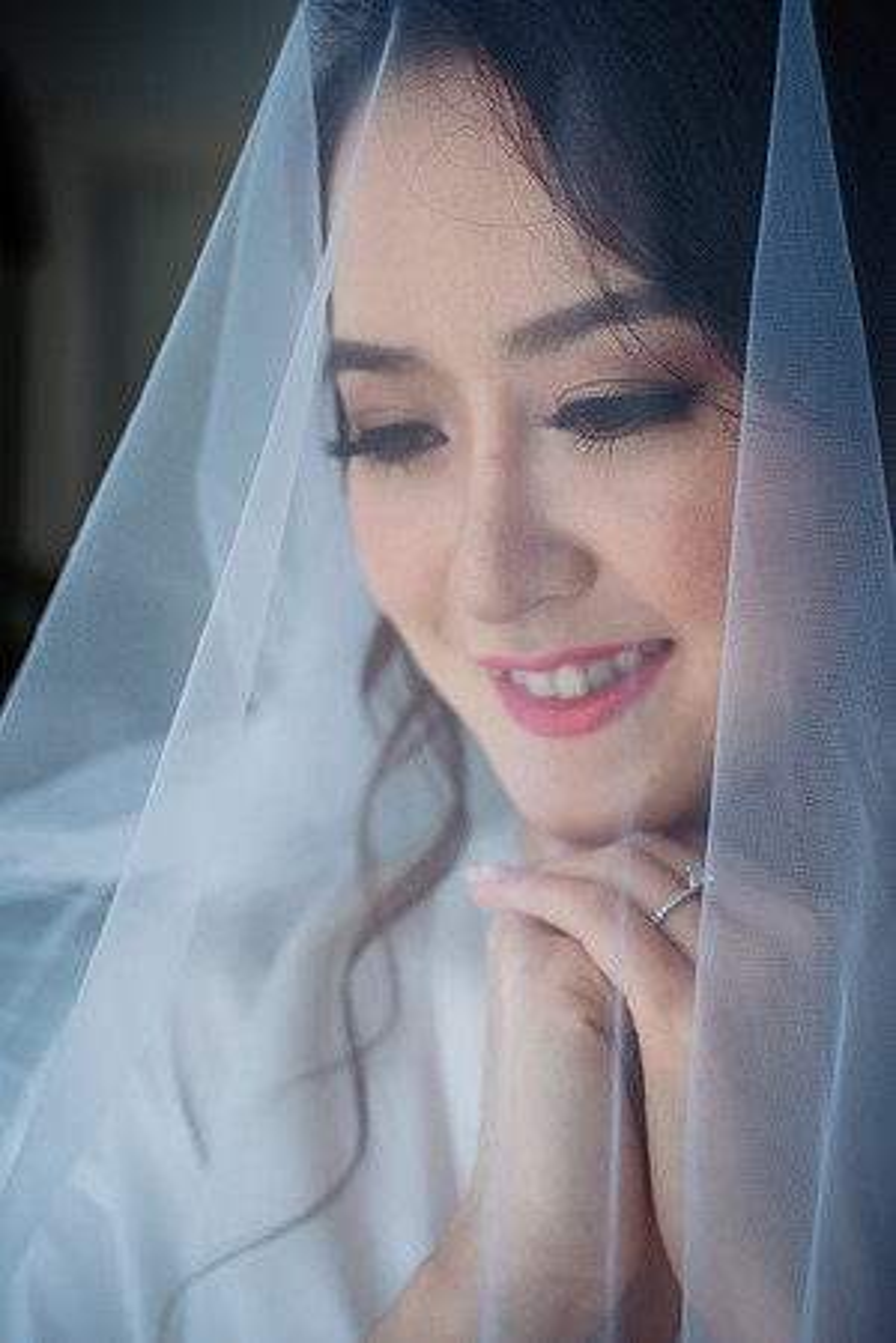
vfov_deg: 44.5
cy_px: 672
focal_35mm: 44
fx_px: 1643
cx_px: 448
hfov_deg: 30.5
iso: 250
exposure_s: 1/320
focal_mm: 44
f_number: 3.5
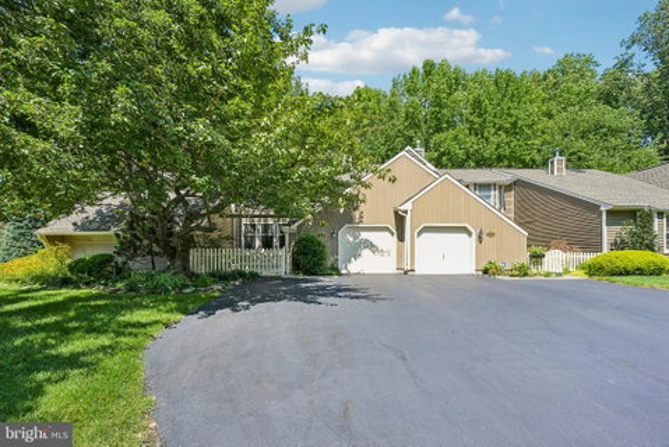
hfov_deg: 104.2
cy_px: 224
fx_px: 260
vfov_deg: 81.3
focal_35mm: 14
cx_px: 334
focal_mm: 14
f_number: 8
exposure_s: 1/100
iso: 100
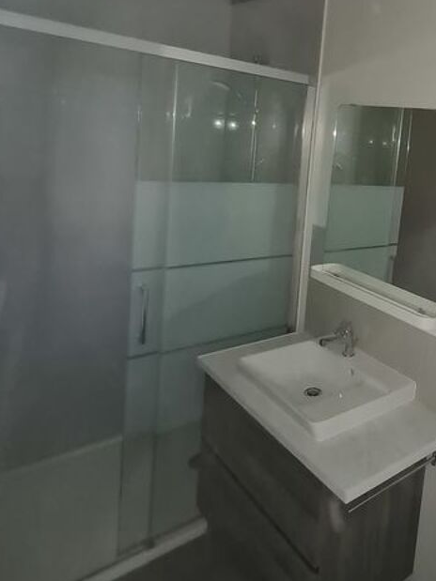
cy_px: 196
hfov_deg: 43.1
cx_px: 431
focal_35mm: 28
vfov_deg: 62.0
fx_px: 470
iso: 320
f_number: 2.2
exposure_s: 1/47
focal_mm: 1.74
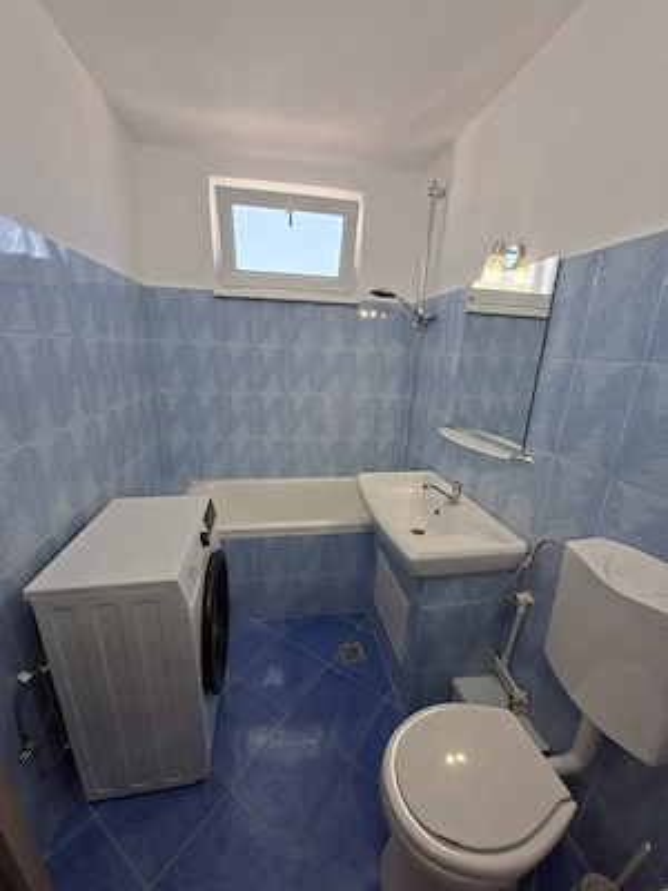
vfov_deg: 106.2
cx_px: 334
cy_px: 446
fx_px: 334
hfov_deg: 89.9
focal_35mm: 13
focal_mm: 1.74
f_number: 2.2
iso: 64
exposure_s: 1/100
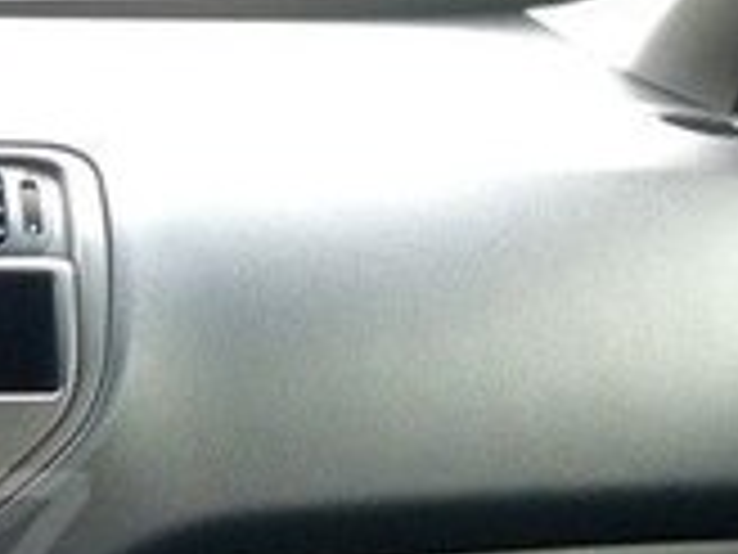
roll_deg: -1.2
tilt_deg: -12.0
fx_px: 2836
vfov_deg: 11.1
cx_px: -369
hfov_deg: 13.9
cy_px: 538
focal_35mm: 133
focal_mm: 4.12
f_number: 2.4
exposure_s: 1/20
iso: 125
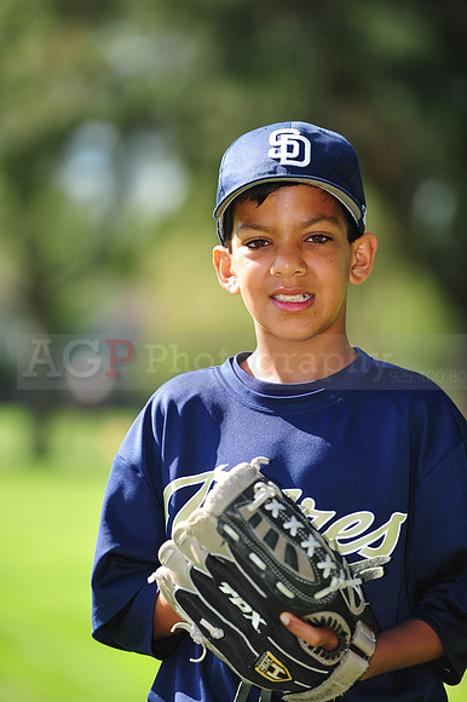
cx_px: 234
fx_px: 3896
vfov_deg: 10.3
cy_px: 351
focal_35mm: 200
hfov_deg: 6.9
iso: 200
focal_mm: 200
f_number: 4.5
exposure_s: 1/500
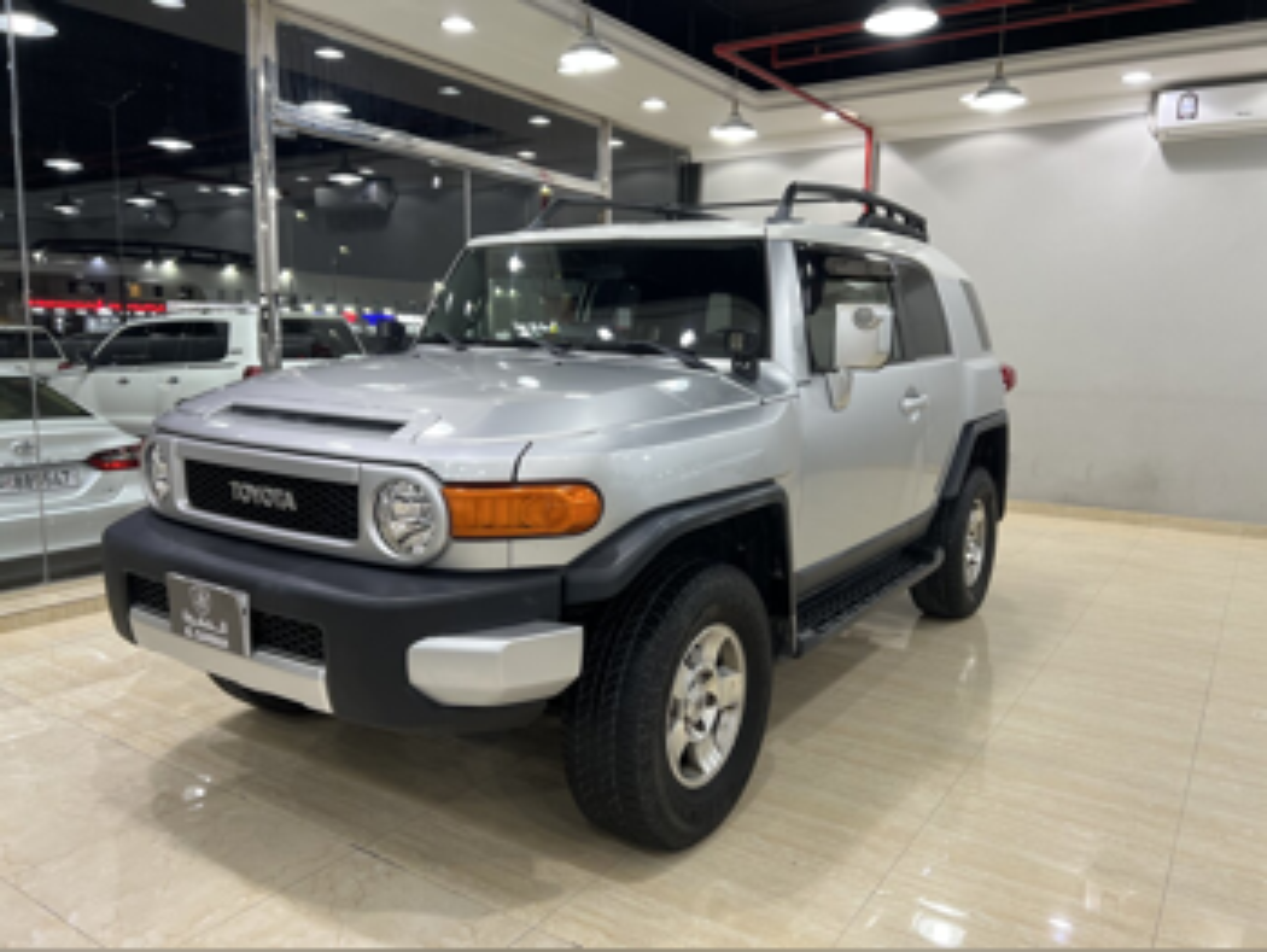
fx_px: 952
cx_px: 634
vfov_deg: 53.1
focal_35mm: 26
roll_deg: -0.5
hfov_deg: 67.3
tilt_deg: -9.3
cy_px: 476
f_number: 1.5
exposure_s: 1/100
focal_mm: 5.7
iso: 80
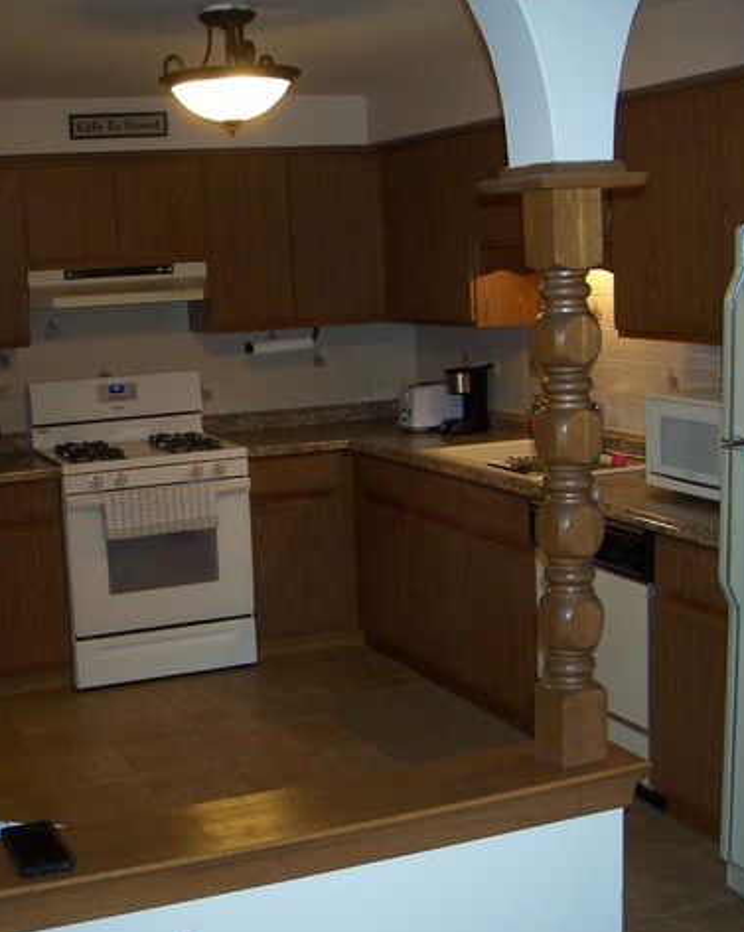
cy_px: 472
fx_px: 1350
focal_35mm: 49
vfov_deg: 38.1
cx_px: 203
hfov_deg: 30.4
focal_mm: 7.8
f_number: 2.8
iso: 200
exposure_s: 1/60
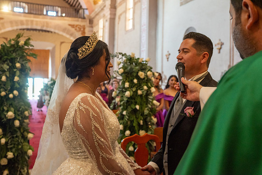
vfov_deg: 37.9
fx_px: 255
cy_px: 88
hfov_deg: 54.4
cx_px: 131
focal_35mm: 35
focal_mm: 35
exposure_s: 1/100
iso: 2500
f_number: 5
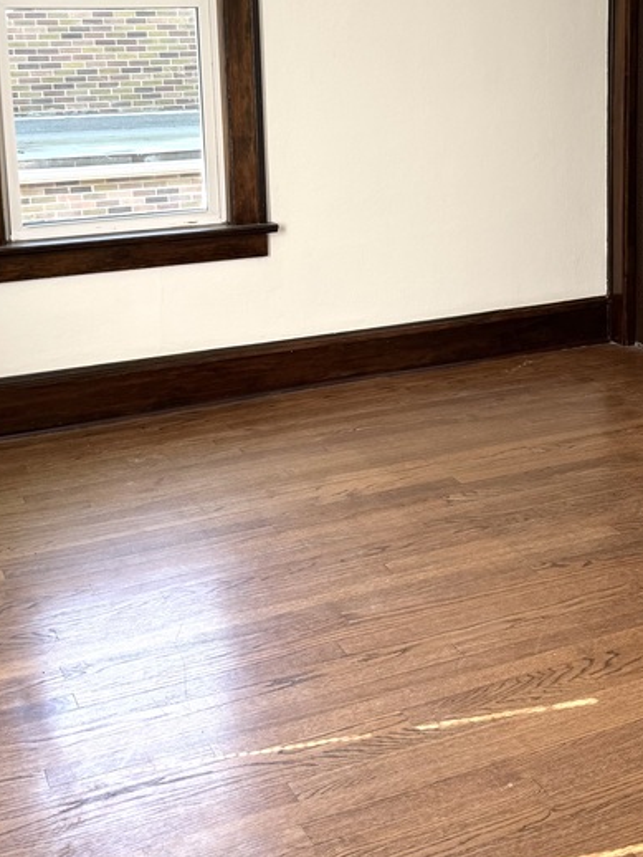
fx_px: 1237
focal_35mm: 50
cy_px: 202
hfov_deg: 28.9
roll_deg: +1.2
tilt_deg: -9.2
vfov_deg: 37.1
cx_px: 435
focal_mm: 6.76
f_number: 1.78
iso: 80
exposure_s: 1/121
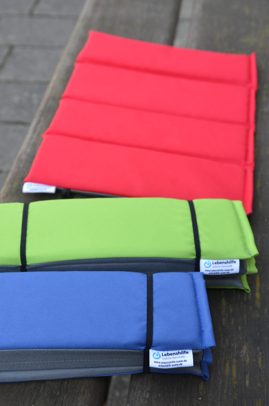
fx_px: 642
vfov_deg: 35.1
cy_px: 203
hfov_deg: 23.7
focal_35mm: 57
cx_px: 134
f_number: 5.6
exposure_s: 1/125
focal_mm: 38
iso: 220
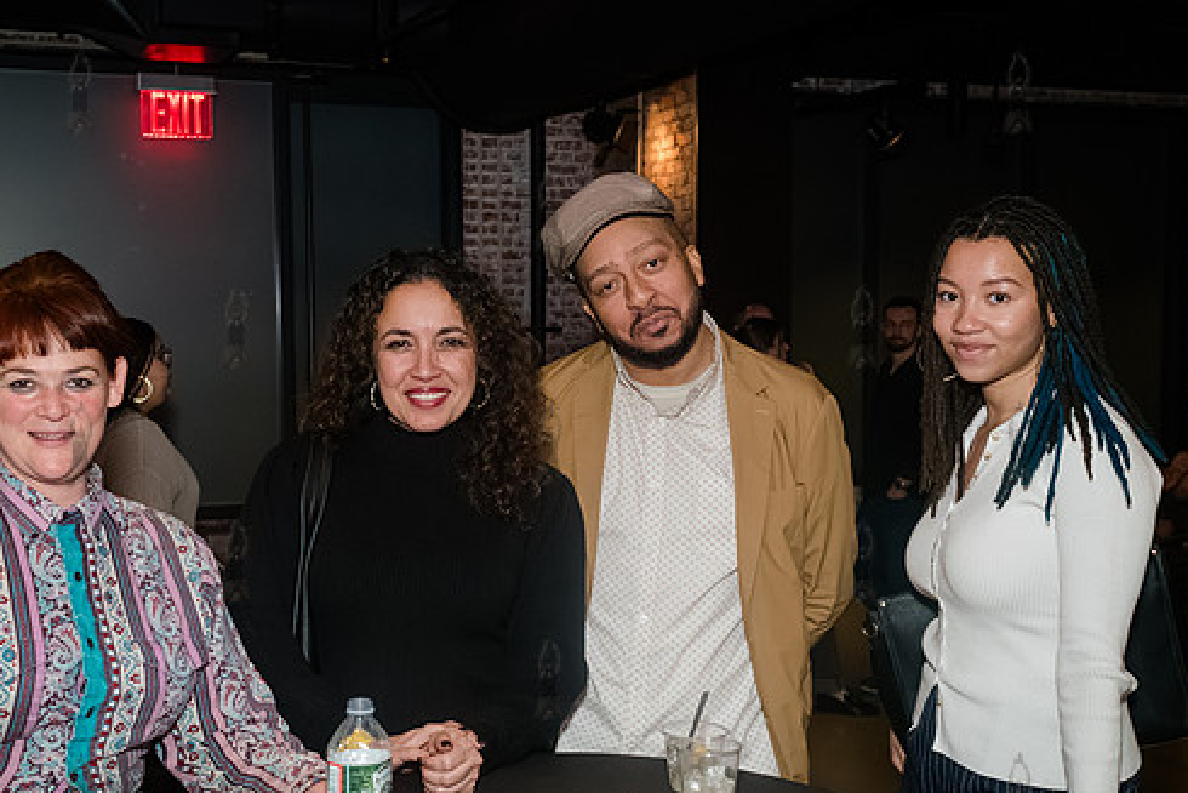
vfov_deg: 28.1
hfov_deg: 41.0
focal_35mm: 48
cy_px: 456
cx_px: 521
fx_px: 1584
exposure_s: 1/400
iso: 8000
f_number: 5
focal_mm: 35
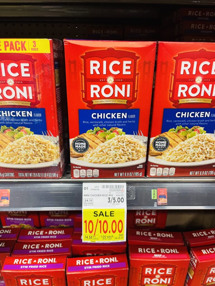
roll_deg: -1.0
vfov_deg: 67.3
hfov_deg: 53.1
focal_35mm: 26
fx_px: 215
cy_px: 143
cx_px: 108
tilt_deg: -22.2
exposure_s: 1/60
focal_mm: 4.2
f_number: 1.6
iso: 320
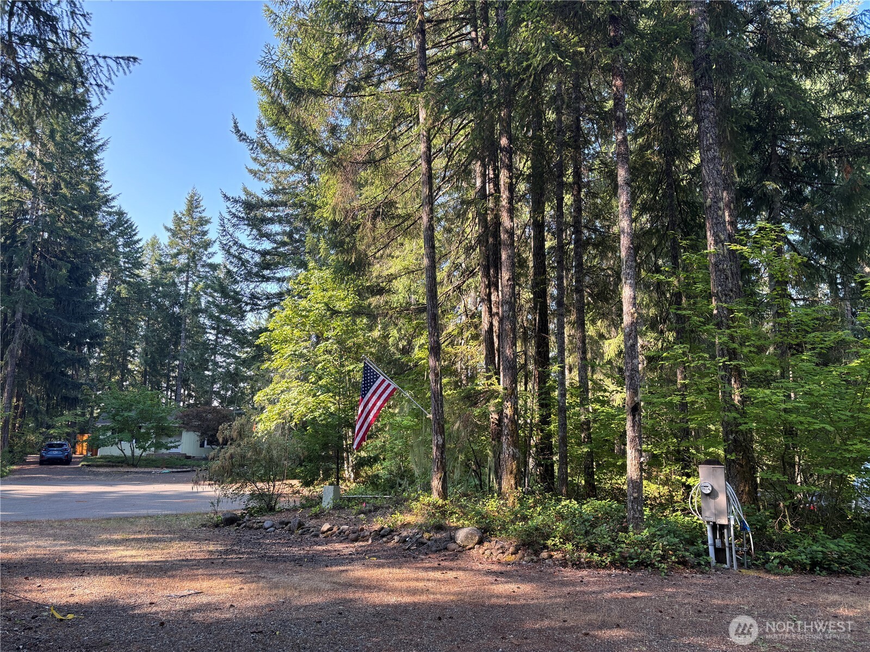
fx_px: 653
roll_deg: -0.5
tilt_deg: +9.6
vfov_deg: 53.1
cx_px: 435
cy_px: 326
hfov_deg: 67.3
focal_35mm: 26
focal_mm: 5.96
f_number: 1.6
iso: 40
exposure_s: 1/229
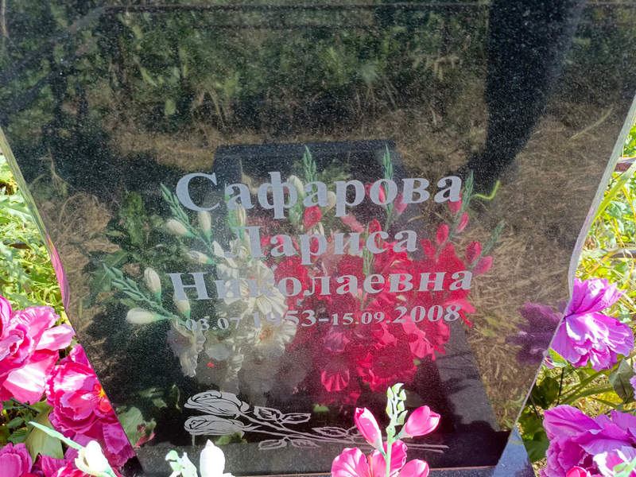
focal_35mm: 25
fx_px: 459
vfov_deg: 54.9
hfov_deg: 69.4
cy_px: 238
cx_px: 318
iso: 112
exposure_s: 1/148
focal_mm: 4.76
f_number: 1.69
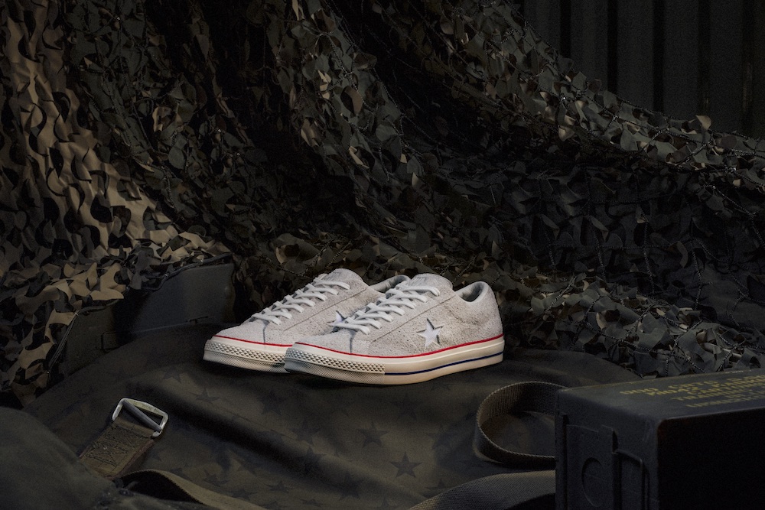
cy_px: 255
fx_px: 1806
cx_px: 382
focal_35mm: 85
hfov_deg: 23.9
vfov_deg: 16.1
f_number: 11
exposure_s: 1/160
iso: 100
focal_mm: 85
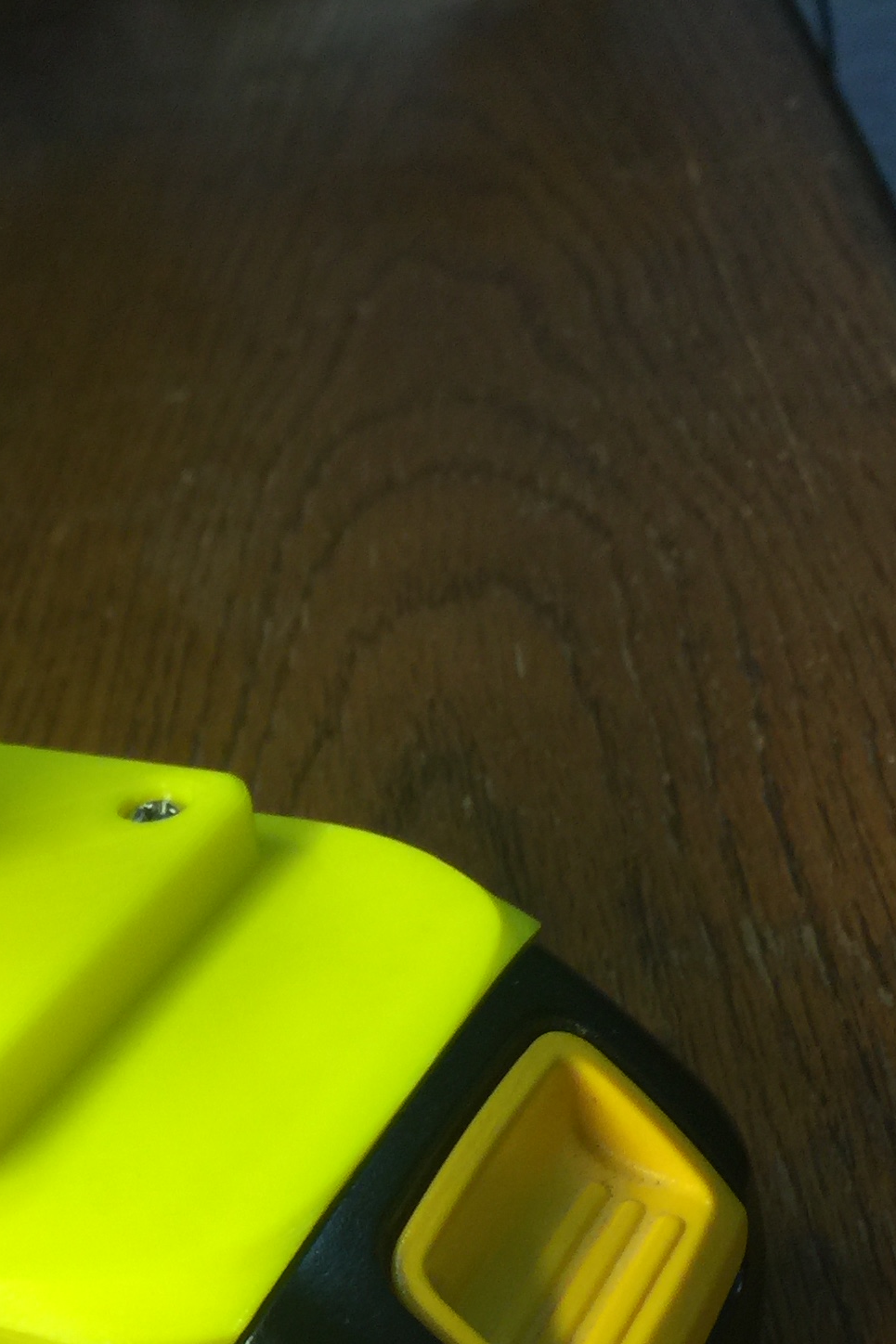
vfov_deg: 28.8
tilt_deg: -35.6
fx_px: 2539
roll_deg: +10.3
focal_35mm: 68
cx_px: 140
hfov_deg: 19.7
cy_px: 1129
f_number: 2.2
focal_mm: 4.15
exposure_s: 1/15
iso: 32
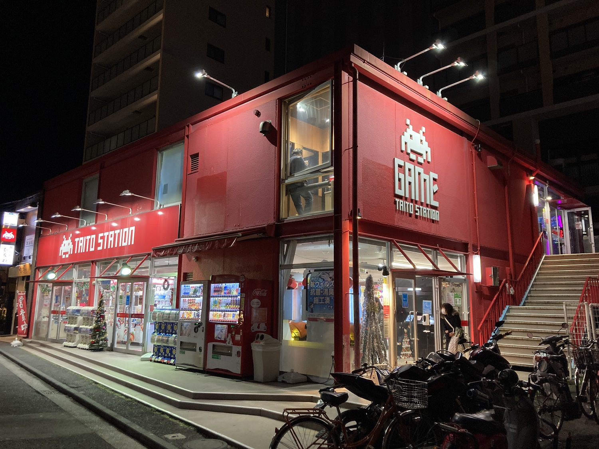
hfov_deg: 63.4
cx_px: 300
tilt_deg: +10.9
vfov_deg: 49.7
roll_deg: -1.2
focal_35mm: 28
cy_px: 224
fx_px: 485
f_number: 1.8
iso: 100
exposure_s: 1/50
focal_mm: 3.99
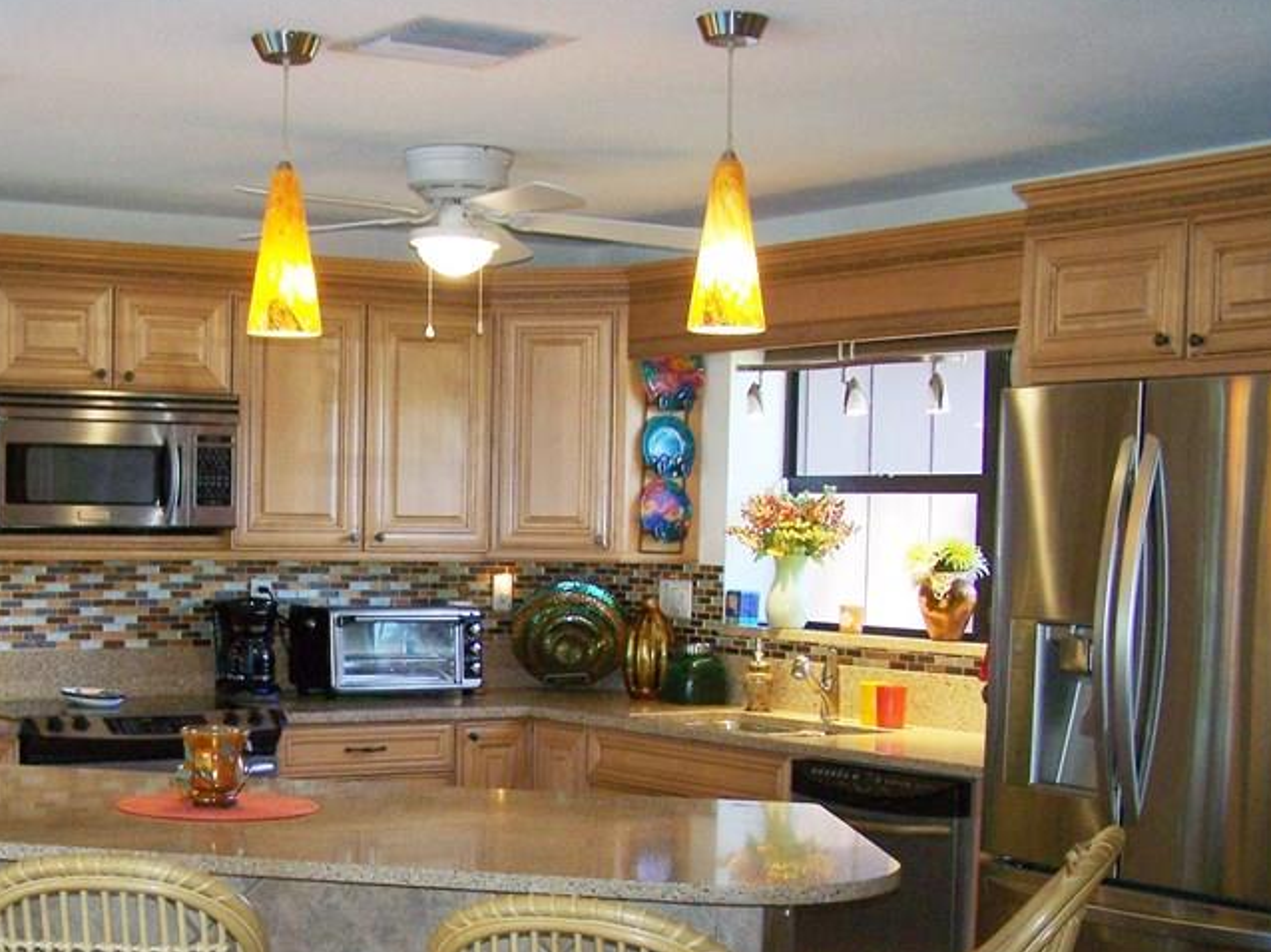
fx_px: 2239
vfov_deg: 23.8
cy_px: 719
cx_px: 311
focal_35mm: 61
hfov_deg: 31.1
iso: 160
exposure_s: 1/60
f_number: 2.8
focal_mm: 6.3
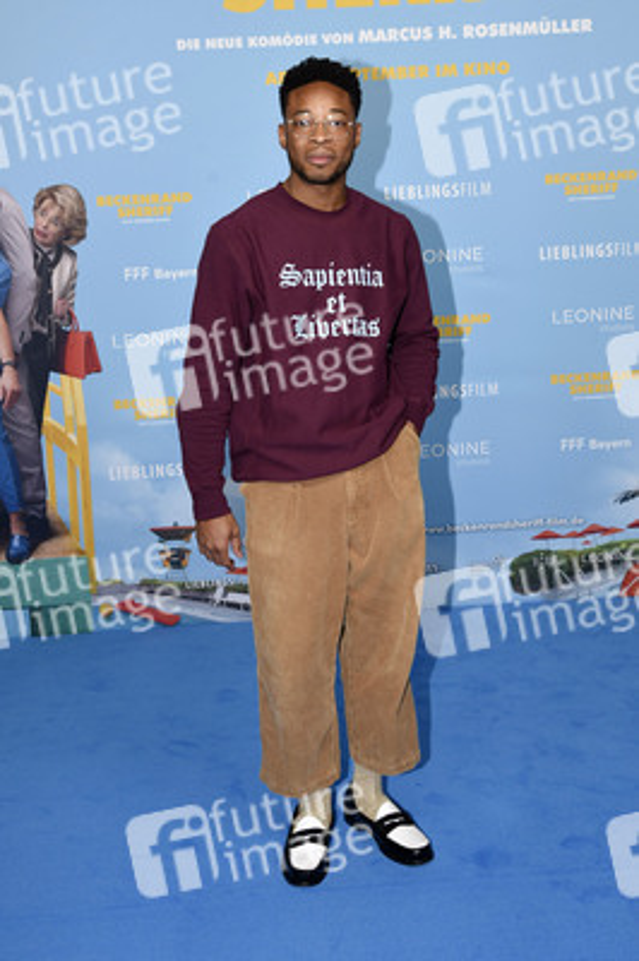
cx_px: 320
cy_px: 480
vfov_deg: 50.7
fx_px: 1013
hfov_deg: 35.0
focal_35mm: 38
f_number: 6.3
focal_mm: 38
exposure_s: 1/160
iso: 500
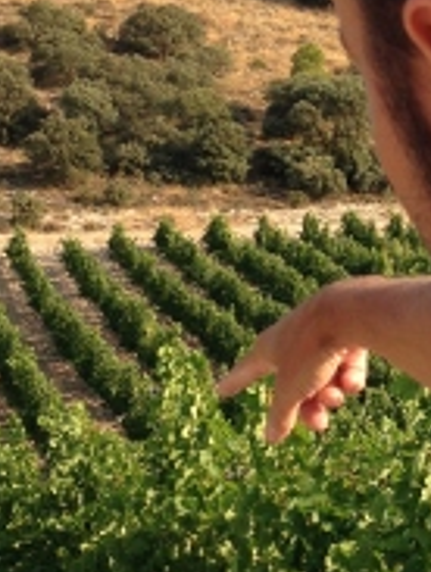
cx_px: 440
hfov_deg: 13.5
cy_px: 306
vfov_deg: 18.2
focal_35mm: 108
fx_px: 1787
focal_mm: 4.13
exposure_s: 1/630
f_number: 2.4
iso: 50
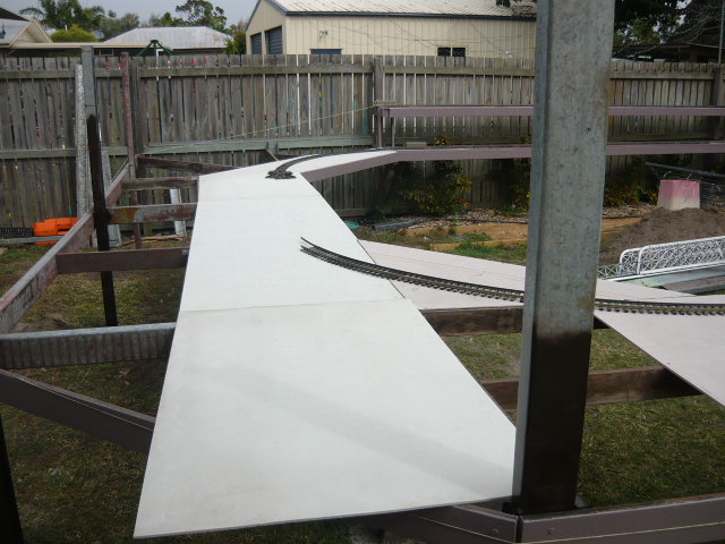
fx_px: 691
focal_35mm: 33
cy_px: 272
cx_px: 362
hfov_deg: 55.4
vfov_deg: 42.9
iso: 100
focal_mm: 5.5
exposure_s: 1/200
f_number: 8
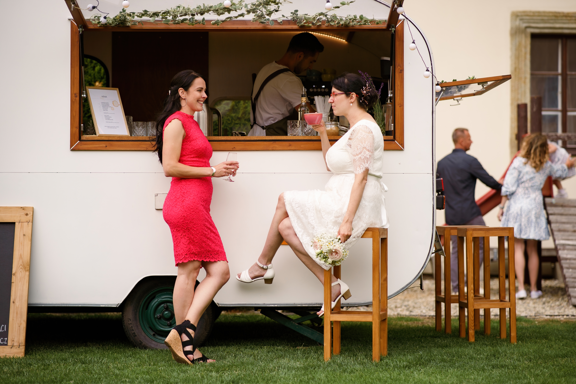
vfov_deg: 16.1
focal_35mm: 85
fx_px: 1360
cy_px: 192
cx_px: 288
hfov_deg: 23.9
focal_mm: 85
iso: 100
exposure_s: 1/640
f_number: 2.2
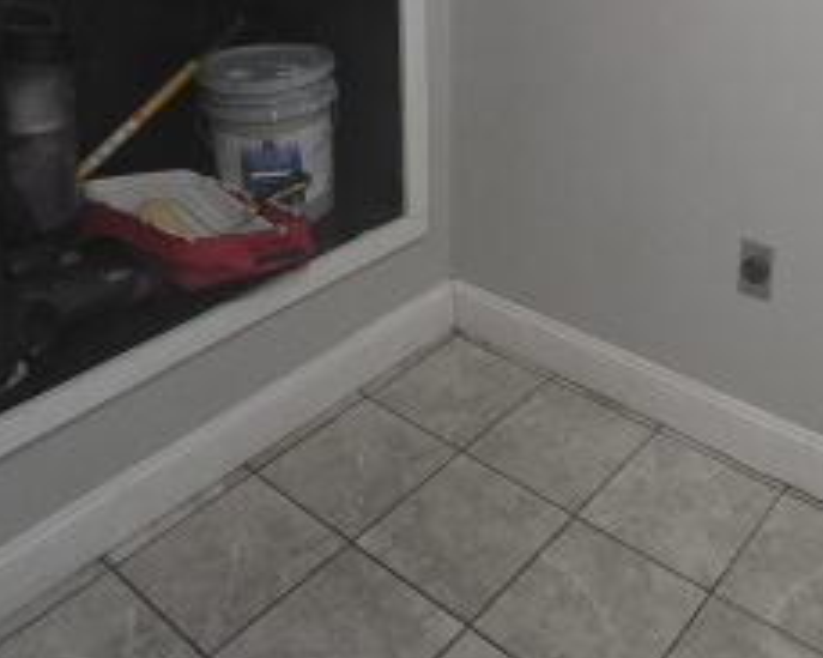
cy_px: 45
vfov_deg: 37.1
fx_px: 901
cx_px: 571
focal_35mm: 37
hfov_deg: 48.0
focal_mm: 2.2
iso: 800
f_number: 1.9
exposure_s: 1/60
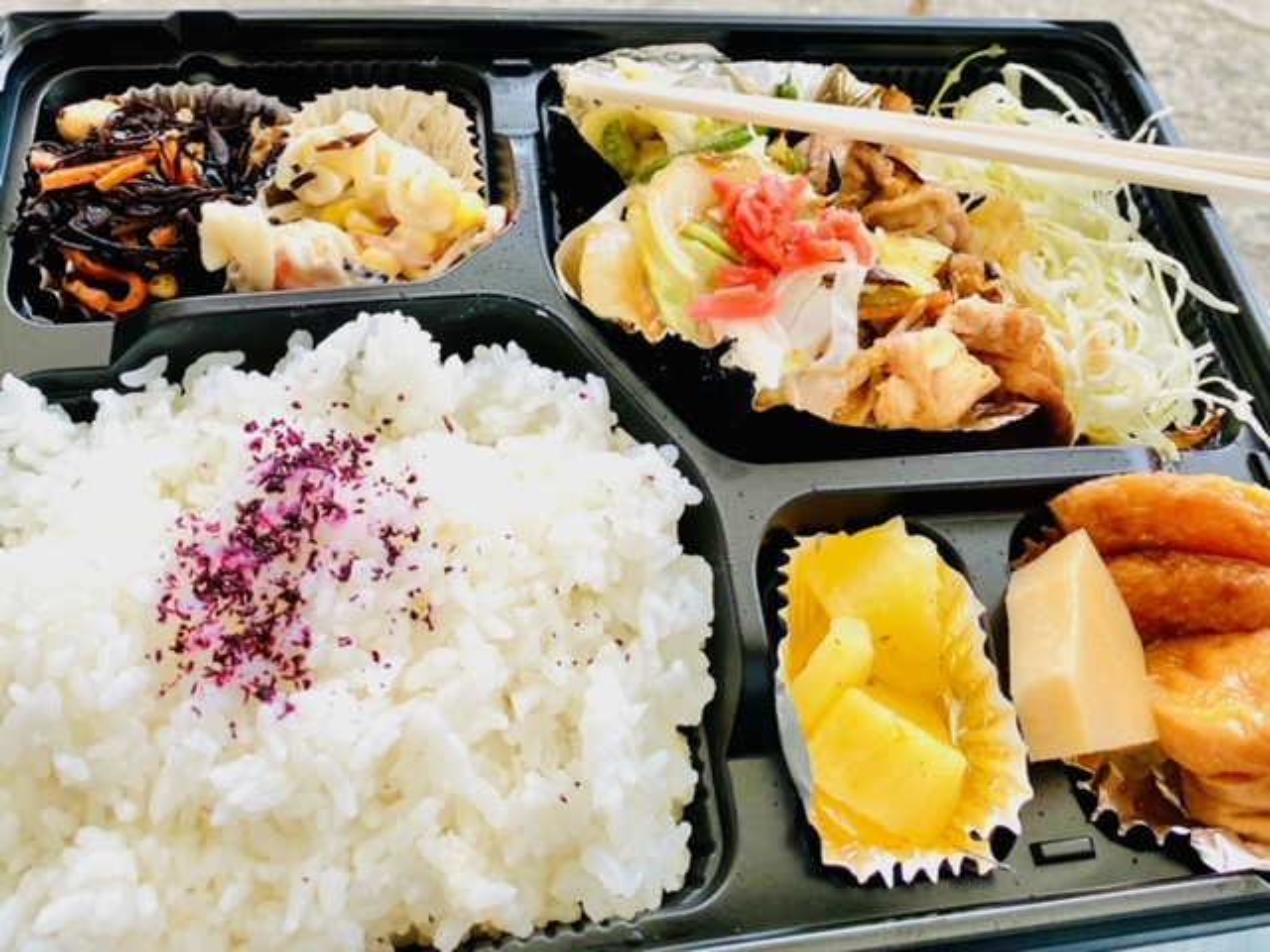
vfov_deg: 53.1
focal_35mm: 26
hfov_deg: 67.3
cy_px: 476
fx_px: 954
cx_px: 635
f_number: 1.8
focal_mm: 4.25
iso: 80
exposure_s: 1/122
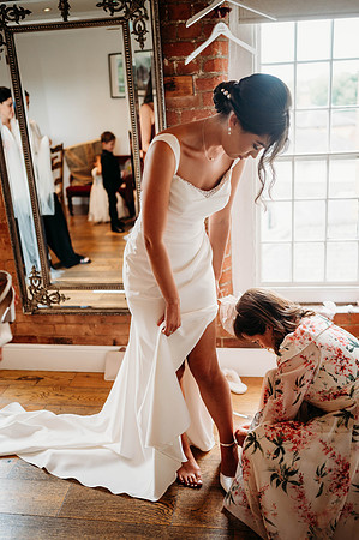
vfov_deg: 54.5
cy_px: 270
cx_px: 180
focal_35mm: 35
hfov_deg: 37.8
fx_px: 525
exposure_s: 1/200
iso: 280
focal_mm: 35
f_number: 2
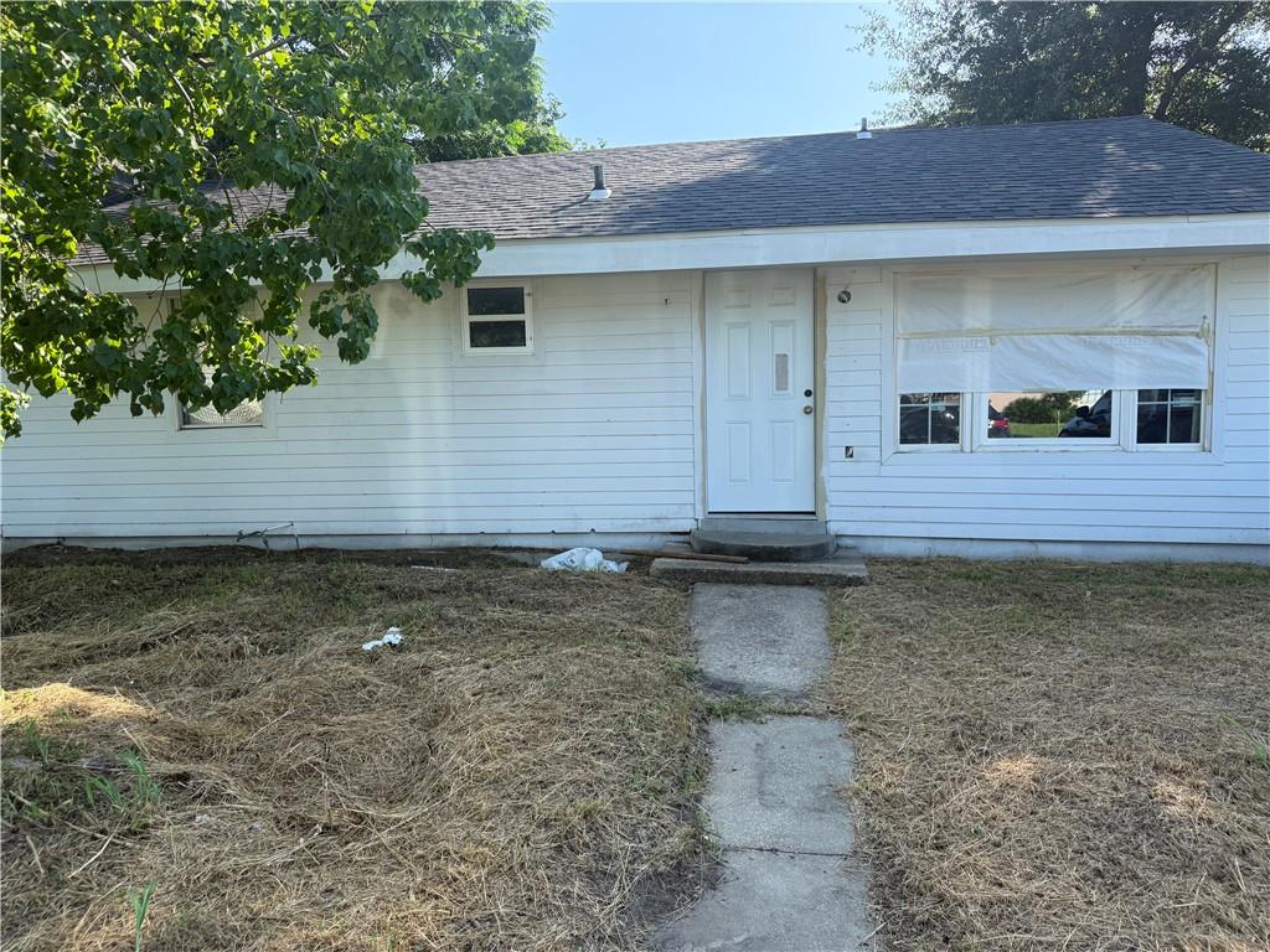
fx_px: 881
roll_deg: +0.7
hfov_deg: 71.6
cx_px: 635
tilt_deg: -4.5
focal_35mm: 24
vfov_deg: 56.8
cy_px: 476
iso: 100
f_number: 1.78
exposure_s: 1/1437
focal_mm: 6.76
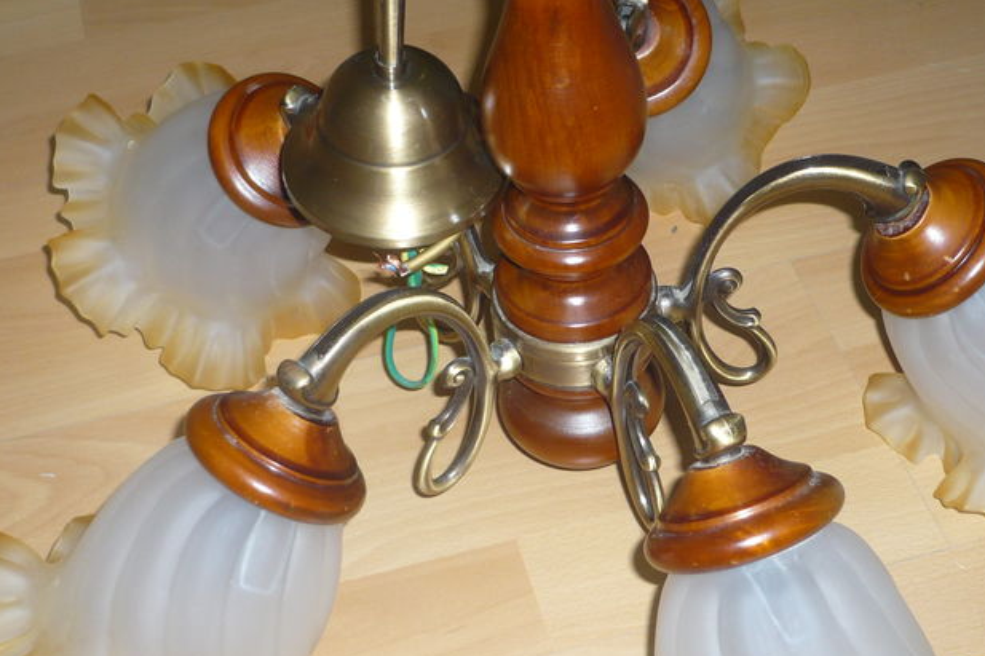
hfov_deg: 33.9
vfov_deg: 23.0
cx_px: 530
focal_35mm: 59
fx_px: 1614
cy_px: 292
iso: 100
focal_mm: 5.8
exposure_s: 1/30
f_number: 2.8
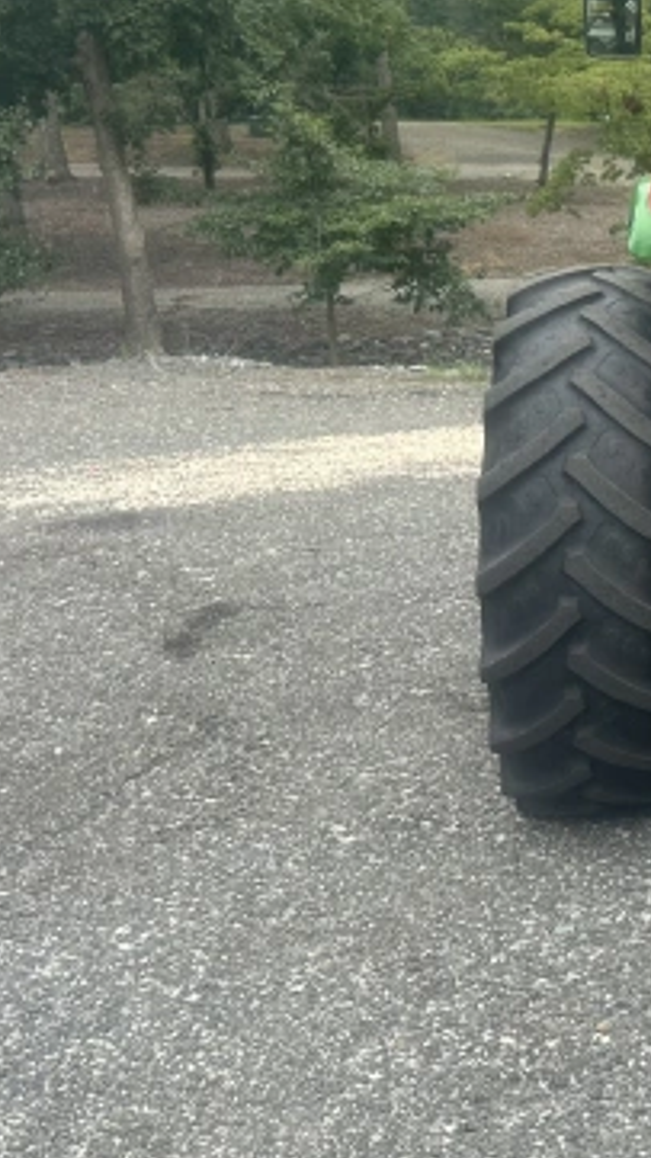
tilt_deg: -7.9
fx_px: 1780
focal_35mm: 58
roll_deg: +4.2
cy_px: 420
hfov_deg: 17.7
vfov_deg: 35.8
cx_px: 1078
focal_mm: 6.86
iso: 80
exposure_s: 1/1171
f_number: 1.78
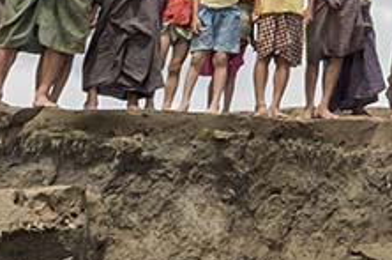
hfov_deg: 15.5
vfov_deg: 12.3
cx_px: 791
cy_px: -169
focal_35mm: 104
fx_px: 1130
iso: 1000
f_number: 18
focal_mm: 24
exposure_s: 1/1600
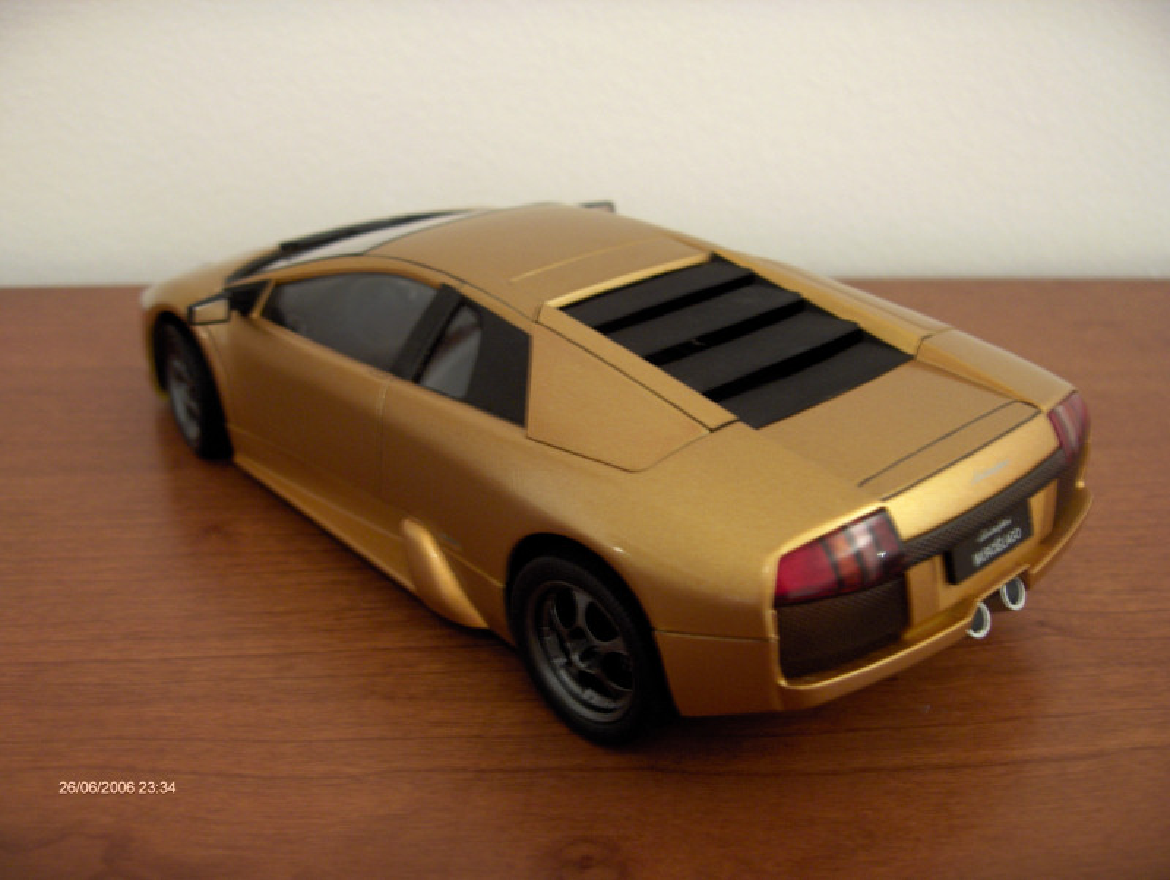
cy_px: 440
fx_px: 1320
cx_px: 585
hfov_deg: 47.8
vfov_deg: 36.9
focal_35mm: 39
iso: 100
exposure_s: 1/1.86
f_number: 2.8
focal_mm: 8
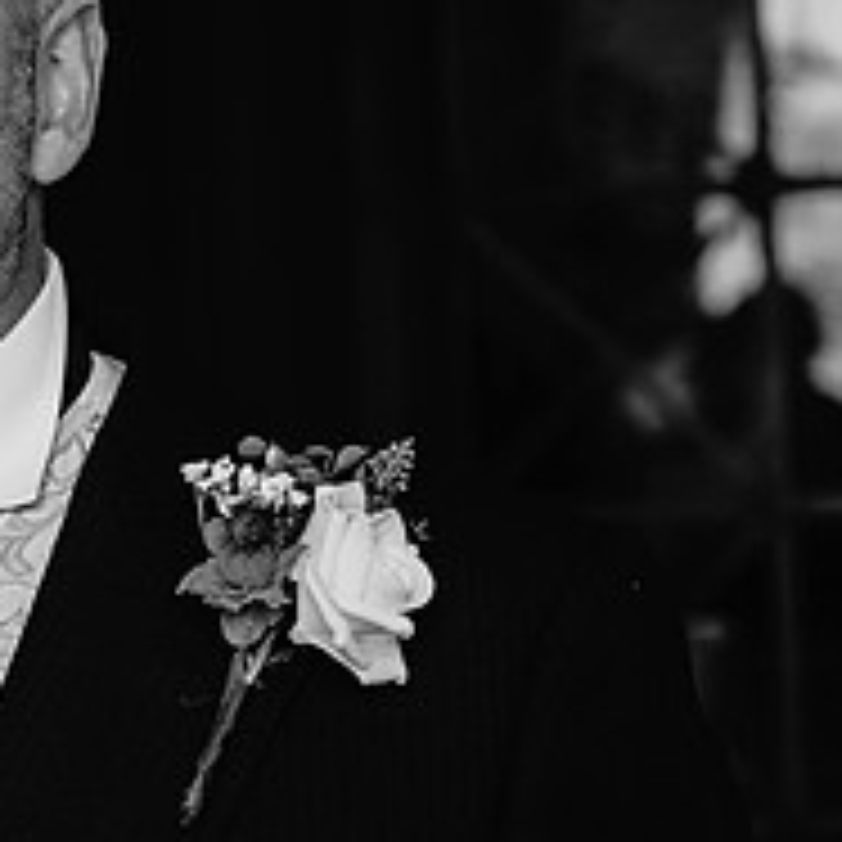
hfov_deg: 9.4
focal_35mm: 185
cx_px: 5
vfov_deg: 9.5
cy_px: 322
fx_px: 5091
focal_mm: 70
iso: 2500
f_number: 5
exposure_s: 1/200
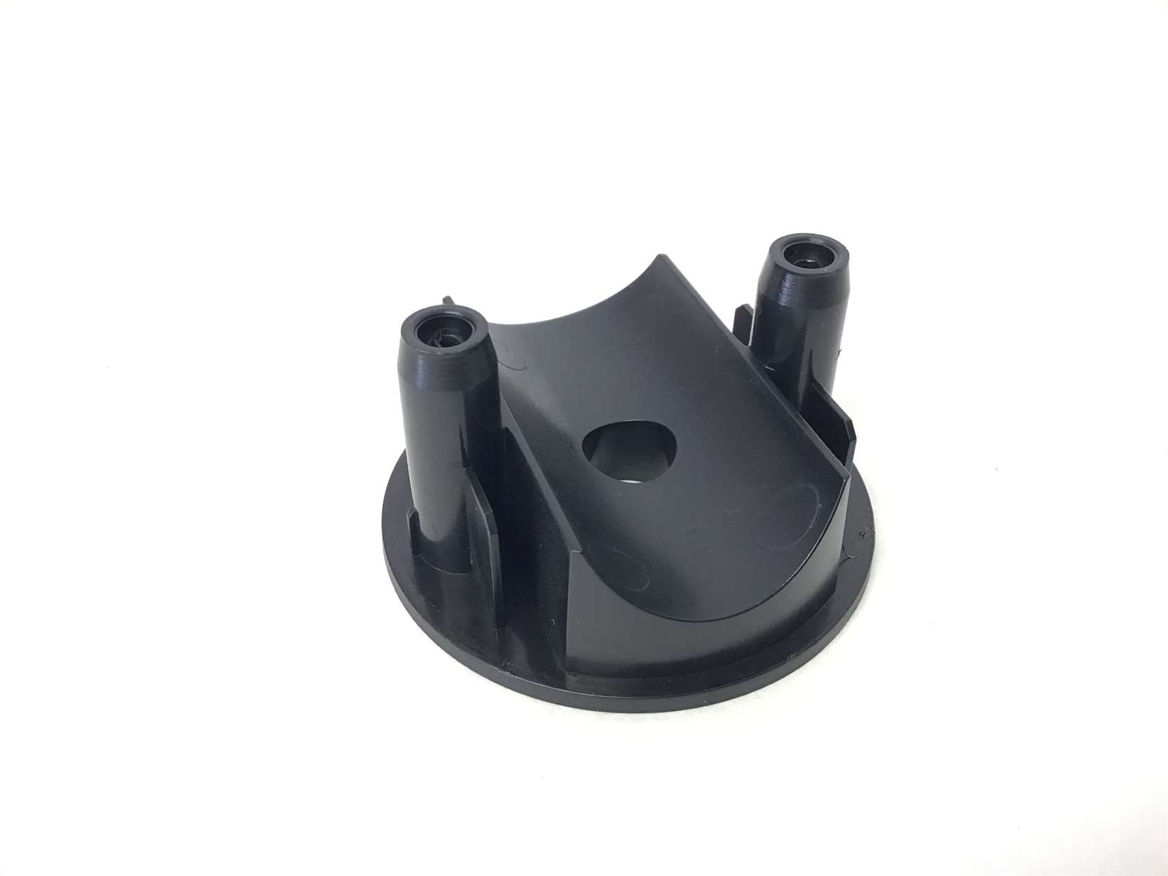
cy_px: 438
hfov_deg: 58.4
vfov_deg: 45.4
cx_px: 584
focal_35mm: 31
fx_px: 1046
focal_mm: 3.3
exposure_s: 1/30
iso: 40
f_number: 2.4
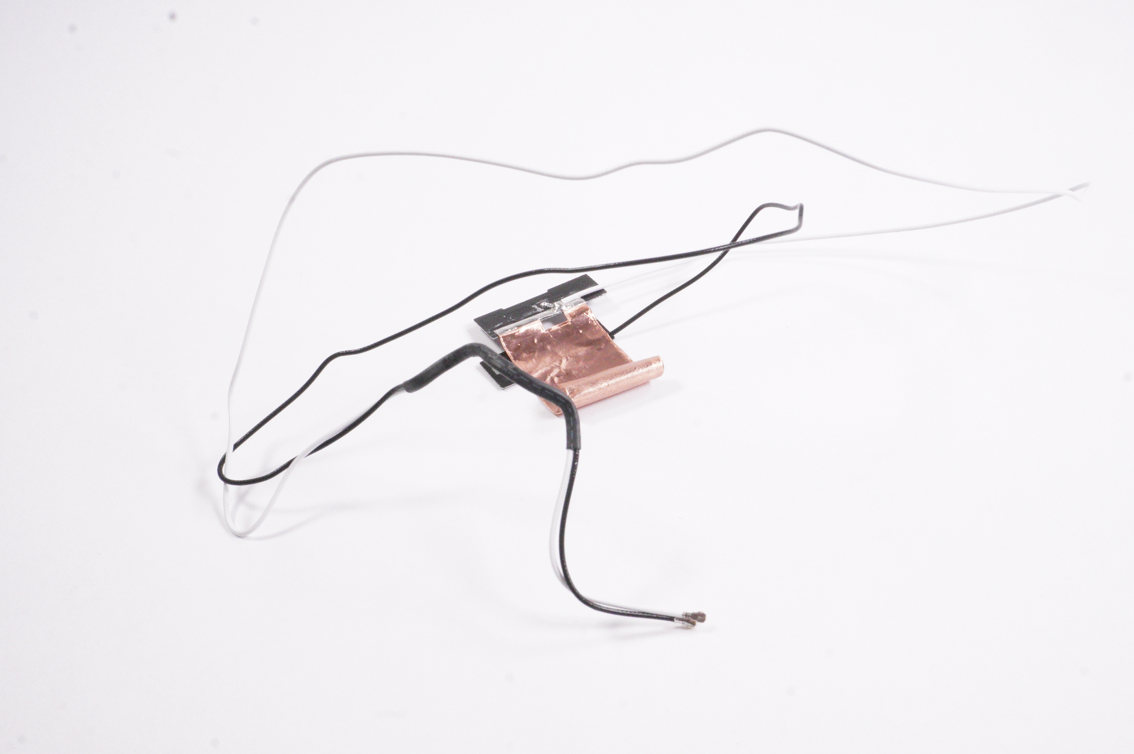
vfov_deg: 33.0
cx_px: 567
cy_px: 377
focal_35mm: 40
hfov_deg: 48.0
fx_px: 1275
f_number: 20
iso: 6400
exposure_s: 1/320
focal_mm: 27
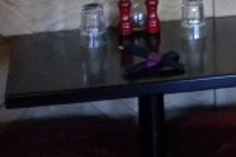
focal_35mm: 143
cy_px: -185
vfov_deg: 8.9
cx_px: 361
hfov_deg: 13.5
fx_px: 937
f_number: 3.1
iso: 400
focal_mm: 6.3
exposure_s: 1/33.1
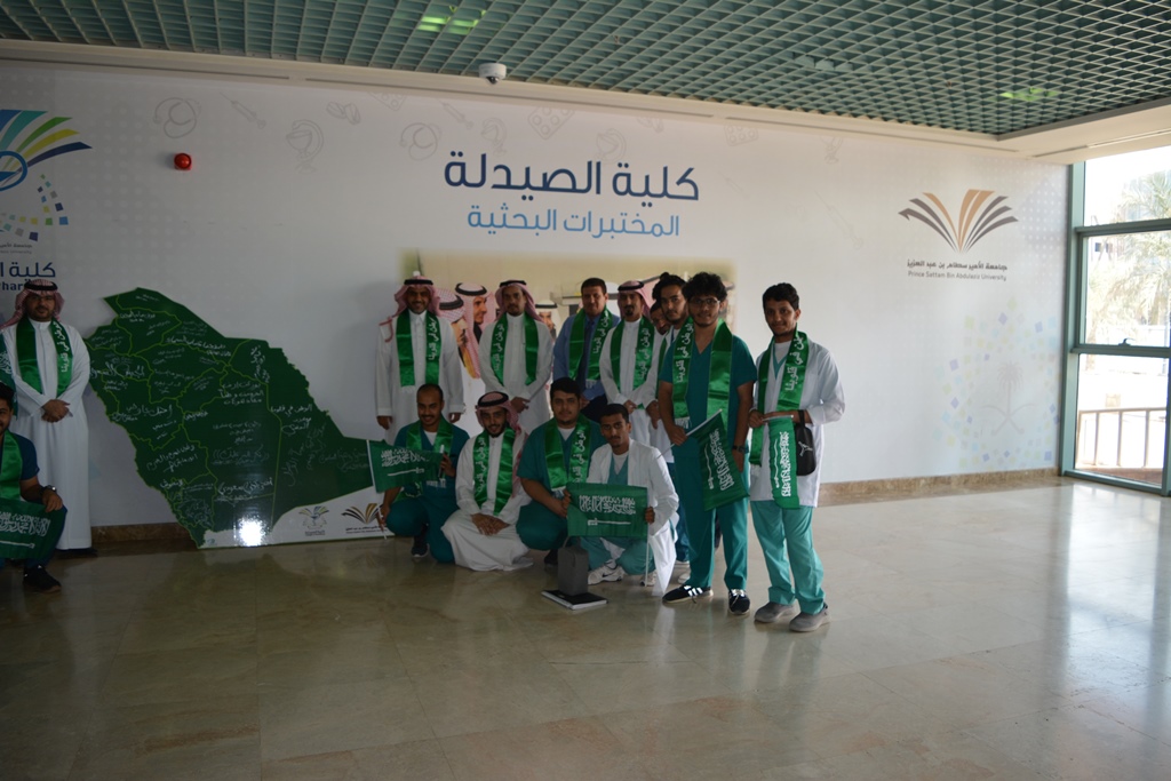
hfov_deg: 67.4
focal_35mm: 27
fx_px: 878
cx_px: 586
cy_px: 390
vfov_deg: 47.9
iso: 220
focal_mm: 18
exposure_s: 1/125
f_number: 3.5
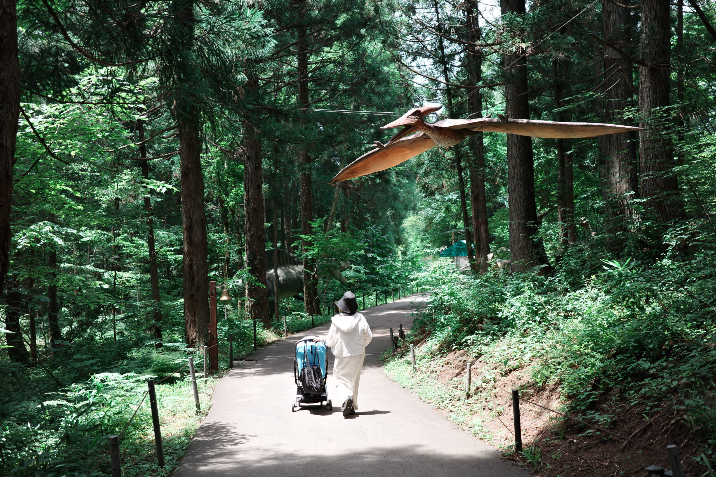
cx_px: 358
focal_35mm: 40
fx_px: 796
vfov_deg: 33.4
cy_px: 238
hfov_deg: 48.5
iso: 200
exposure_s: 1/400
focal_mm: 26
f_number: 2.8
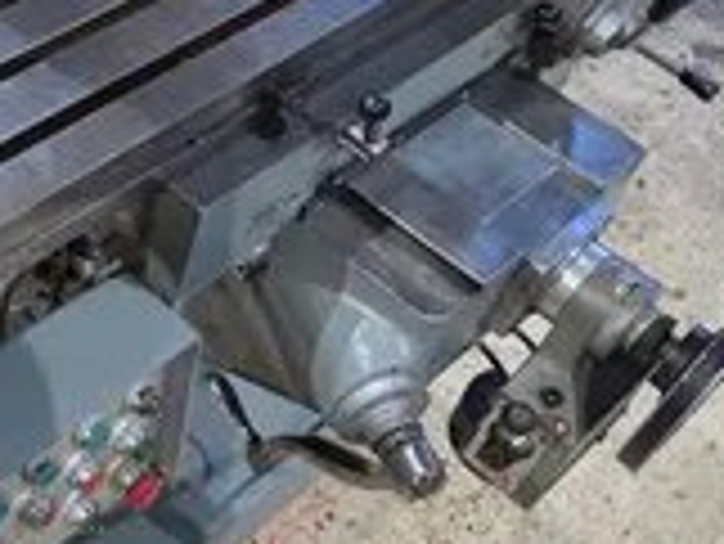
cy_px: 202
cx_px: 31
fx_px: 1193
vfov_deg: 25.6
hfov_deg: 31.6
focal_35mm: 57
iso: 500
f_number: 1.4
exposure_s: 1/120
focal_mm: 6.5
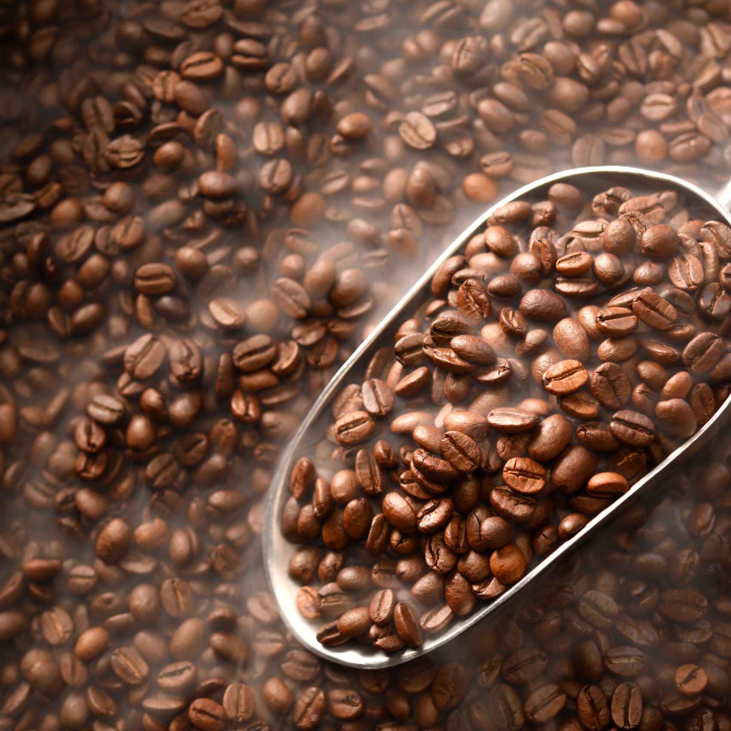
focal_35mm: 77
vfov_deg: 22.5
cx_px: 355
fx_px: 1840
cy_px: 367
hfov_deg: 22.5
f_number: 5
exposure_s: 1/4
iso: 64
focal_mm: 60
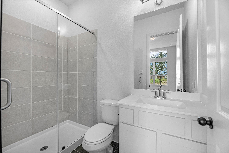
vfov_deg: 81.2
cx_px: 114
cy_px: 76
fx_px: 89
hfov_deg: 104.2
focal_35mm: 14
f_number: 9
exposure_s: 1/25
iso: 250
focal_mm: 14
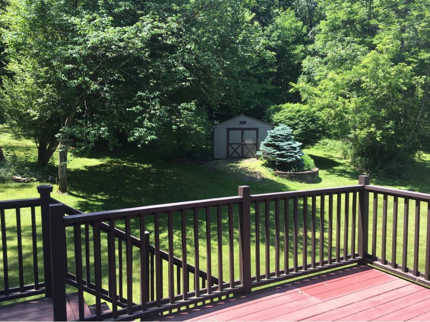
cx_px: 215
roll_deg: -0.5
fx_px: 360
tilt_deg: -4.8
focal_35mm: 29
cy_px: 161
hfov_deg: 61.7
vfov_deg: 48.2
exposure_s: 1/364
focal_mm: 4.15
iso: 25
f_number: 2.2
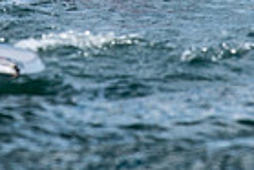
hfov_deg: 1.1
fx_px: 13278
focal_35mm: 1880
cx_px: 97
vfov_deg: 0.7
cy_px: -116
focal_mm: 300
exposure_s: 1/1600
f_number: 5.6
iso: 320
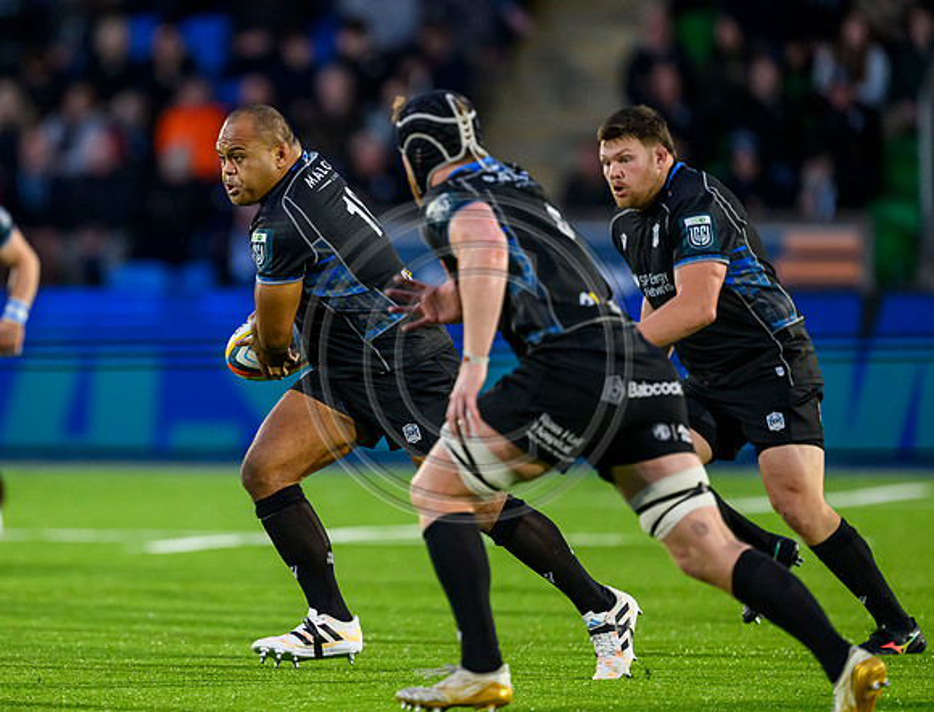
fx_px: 14001
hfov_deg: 3.8
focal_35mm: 516
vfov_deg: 2.9
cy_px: 300
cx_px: 307
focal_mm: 400
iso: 4000
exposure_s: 1/2000
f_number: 3.2
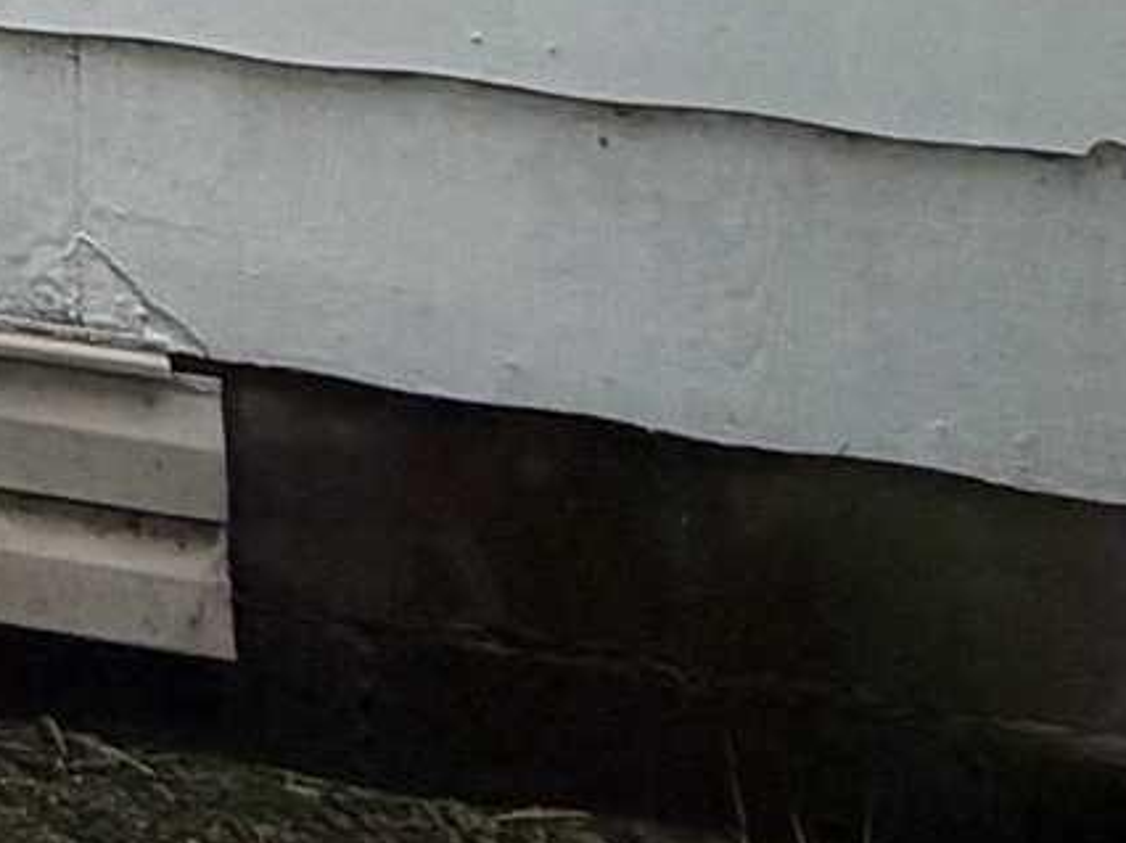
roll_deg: -0.3
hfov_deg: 11.9
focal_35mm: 101
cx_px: -2088
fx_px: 3284
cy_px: -1173
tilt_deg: +2.4
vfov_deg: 11.9
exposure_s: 1/638
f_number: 2.2
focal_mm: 2.22
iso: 40
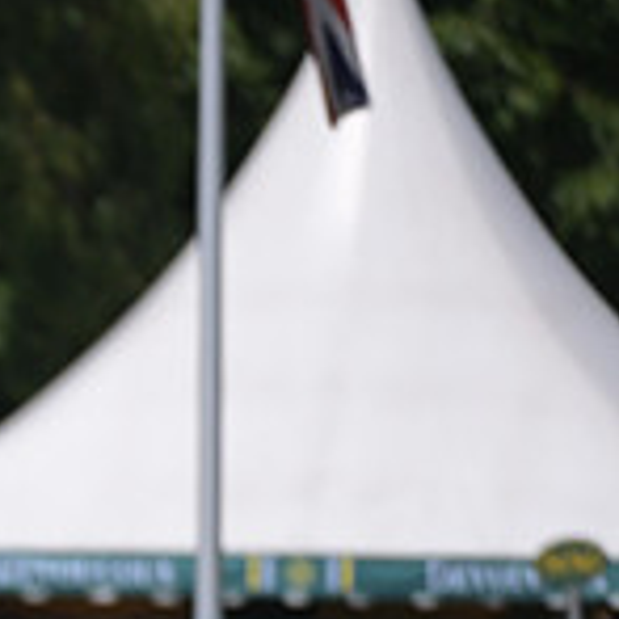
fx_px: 27130
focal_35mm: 1341
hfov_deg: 1.3
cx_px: -598
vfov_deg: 1.3
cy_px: 735
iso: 140
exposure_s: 1/1250
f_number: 5
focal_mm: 400
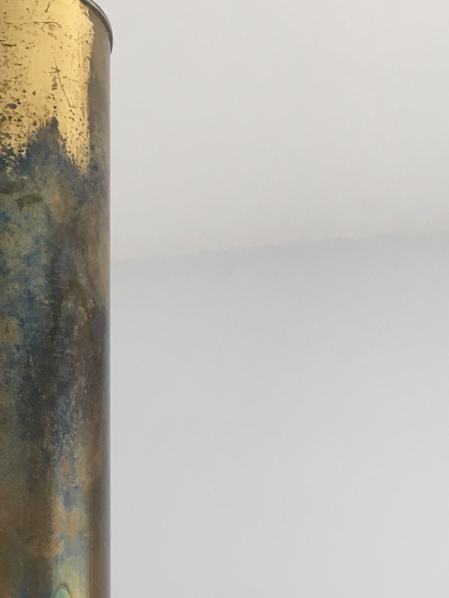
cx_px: 43
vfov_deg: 27.3
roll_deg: -0.1
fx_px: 1159
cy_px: 603
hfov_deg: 21.4
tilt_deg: +7.8
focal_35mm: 67
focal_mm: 4.15
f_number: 2.2
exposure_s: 1/33
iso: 32
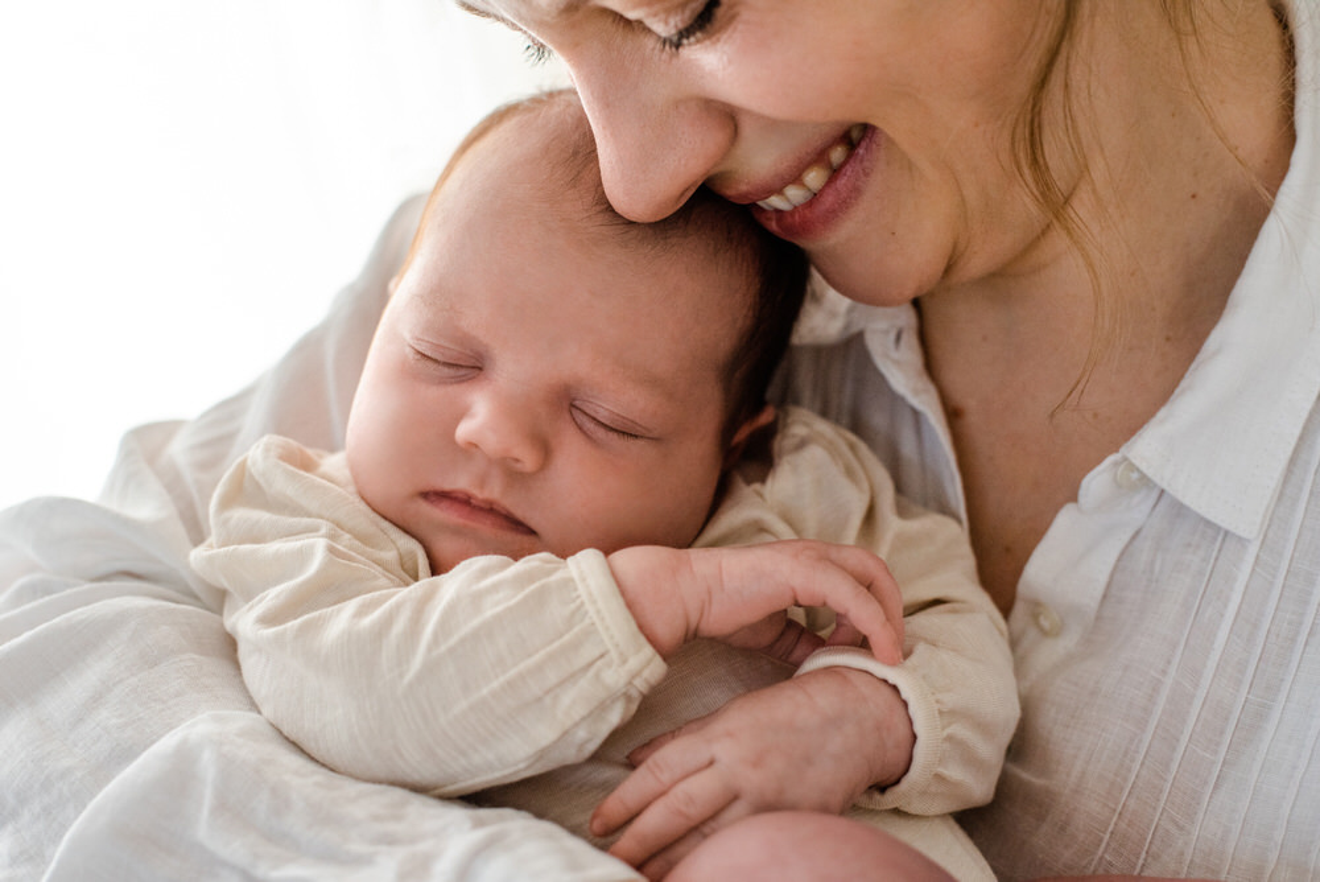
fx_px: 1834
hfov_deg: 39.6
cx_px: 660
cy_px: 441
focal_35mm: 50
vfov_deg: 27.0
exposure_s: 1/400
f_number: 4
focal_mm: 50
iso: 1000
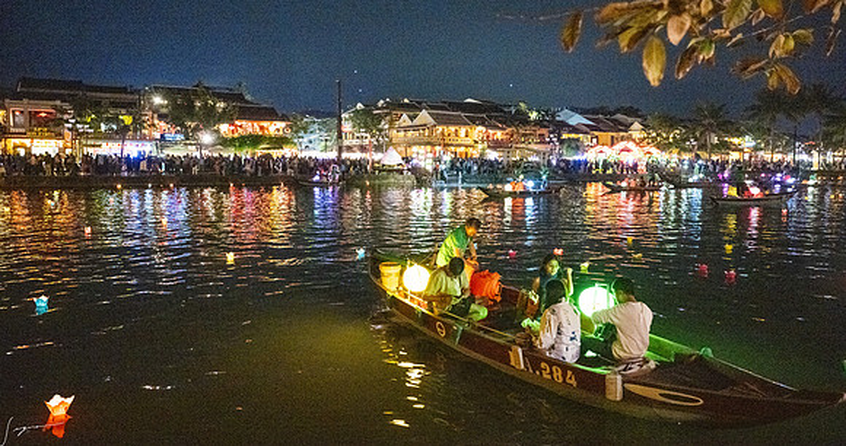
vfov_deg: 42.6
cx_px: 421
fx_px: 572
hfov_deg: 72.9
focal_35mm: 26
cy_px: 208
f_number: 2.8
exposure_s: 1/100
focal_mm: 24
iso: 9000
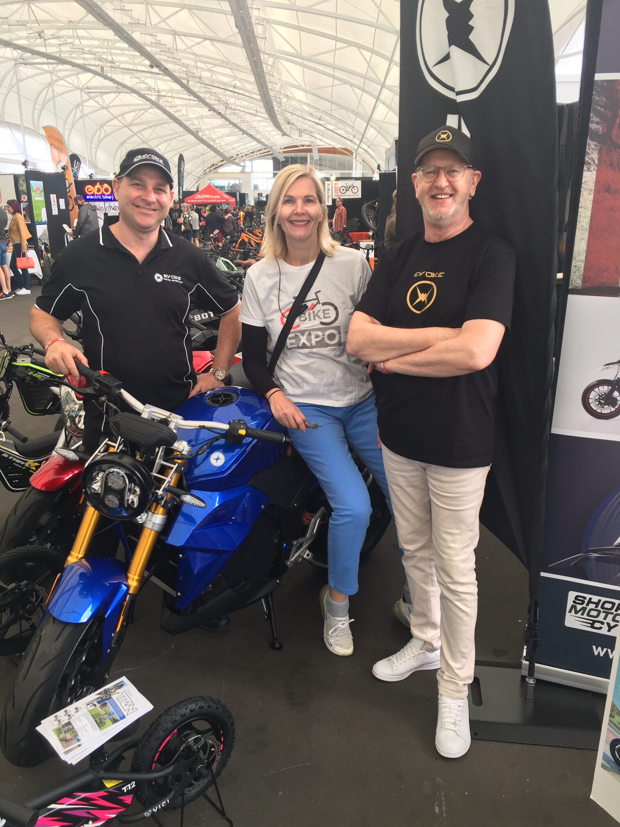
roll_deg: +0.0
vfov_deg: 61.7
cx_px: 310
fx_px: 693
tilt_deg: -16.4
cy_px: 414
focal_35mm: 29
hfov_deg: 48.2
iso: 40
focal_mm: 4.15
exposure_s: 1/100
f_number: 2.2
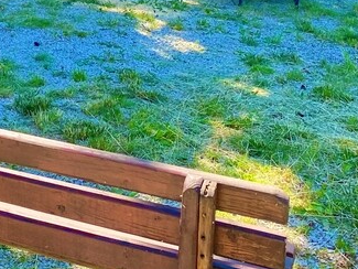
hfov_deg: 22.4
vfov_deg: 16.7
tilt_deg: -5.6
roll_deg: +0.7
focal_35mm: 82
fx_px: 848
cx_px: -43
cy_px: -108
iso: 32
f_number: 1.8
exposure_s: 1/606
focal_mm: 4.25
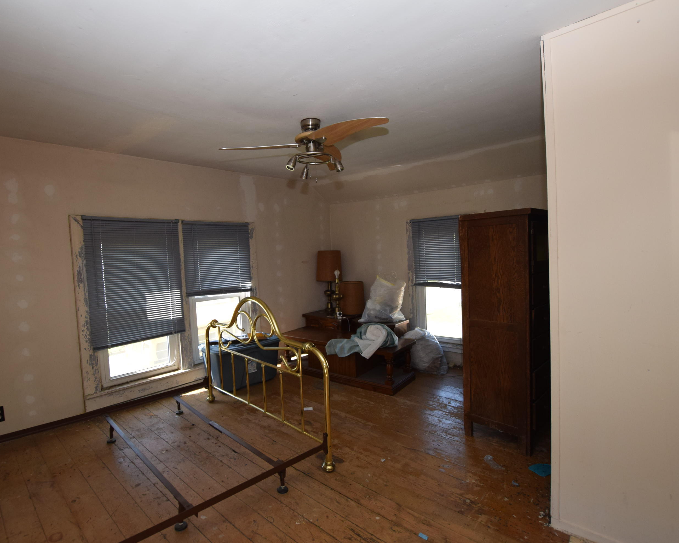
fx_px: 342
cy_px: 273
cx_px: 314
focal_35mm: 17
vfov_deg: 77.0
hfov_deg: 89.5
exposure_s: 1/125
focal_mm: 10
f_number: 5.6
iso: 720
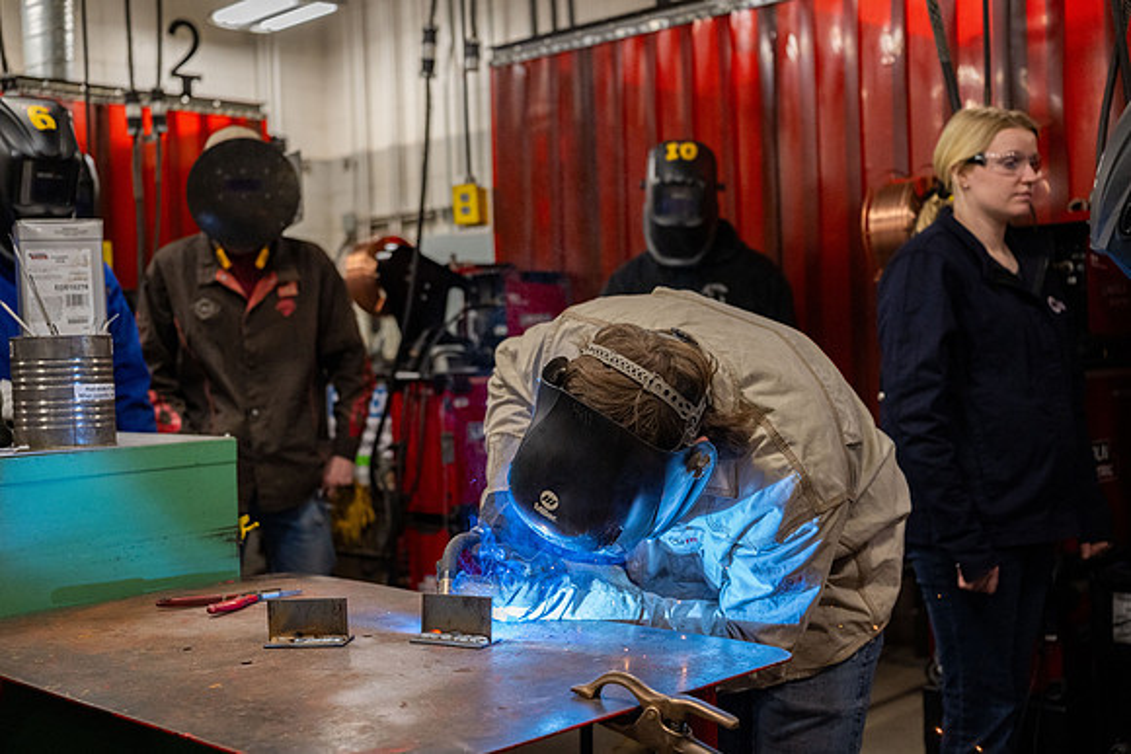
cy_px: 377
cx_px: 566
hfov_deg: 45.5
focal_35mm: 43
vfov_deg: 31.2
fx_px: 1349
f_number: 2.8
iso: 1000
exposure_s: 1/800
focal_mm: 38
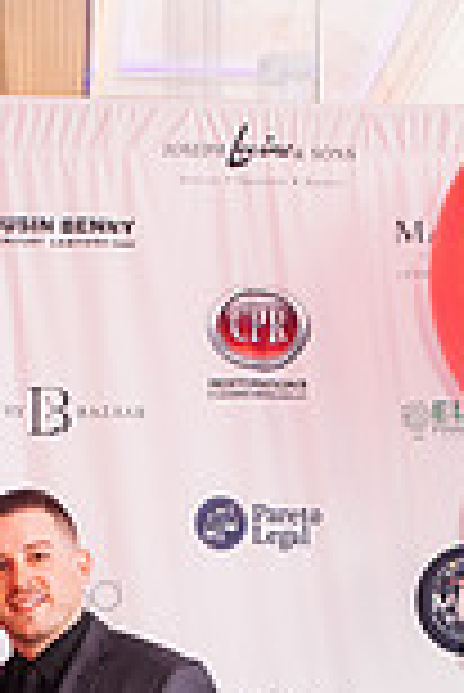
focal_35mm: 102
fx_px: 1967
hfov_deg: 13.4
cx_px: 99
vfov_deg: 19.1
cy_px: 792
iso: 2500
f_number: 2.8
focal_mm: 35
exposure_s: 1/200
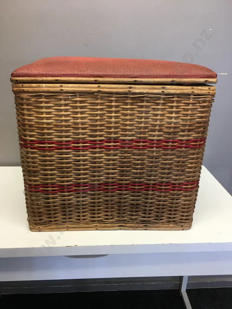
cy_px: 154
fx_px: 259
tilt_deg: -19.7
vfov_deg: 61.7
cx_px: 116
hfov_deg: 48.2
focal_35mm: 29
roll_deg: -2.8
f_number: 2.2
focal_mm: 4.15
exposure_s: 1/17
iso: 32
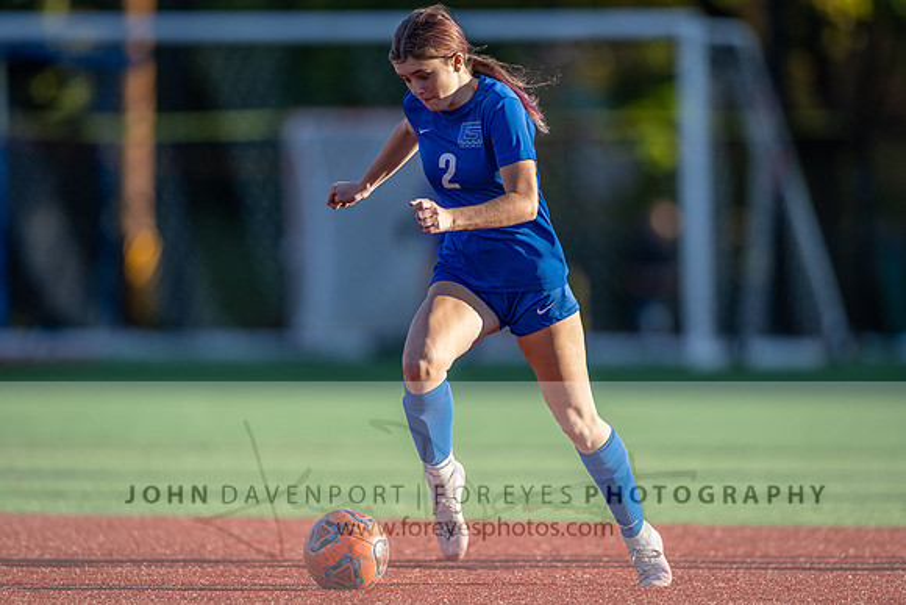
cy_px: 293
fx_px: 12183
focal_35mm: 484
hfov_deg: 4.3
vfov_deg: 2.8
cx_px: 548
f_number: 2.8
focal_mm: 400
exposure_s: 1/2000
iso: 400
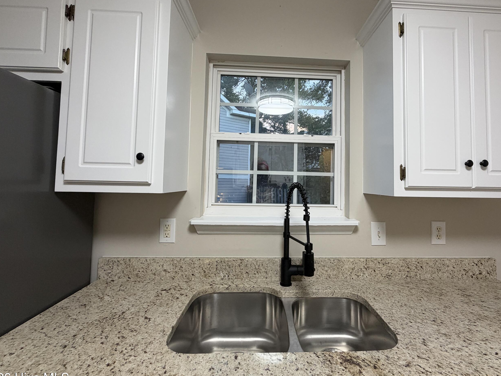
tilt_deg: +3.4
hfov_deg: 90.7
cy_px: 170
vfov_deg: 74.5
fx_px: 246
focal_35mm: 17
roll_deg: -1.2
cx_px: 276
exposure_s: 1/60
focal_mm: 2.22
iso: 200
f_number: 2.2
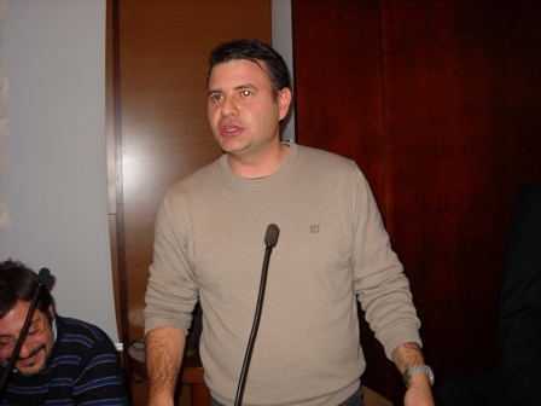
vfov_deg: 35.1
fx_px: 641
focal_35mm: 41
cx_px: 270
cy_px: 203
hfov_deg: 45.8
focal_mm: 6.72
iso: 100
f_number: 3.1
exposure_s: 1/30
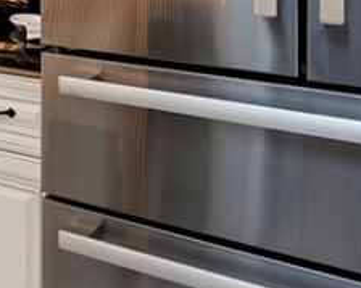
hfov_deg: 29.3
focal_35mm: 60
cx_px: -6
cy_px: -73
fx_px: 641
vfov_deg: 22.9
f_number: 10
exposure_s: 1/8
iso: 500
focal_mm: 14
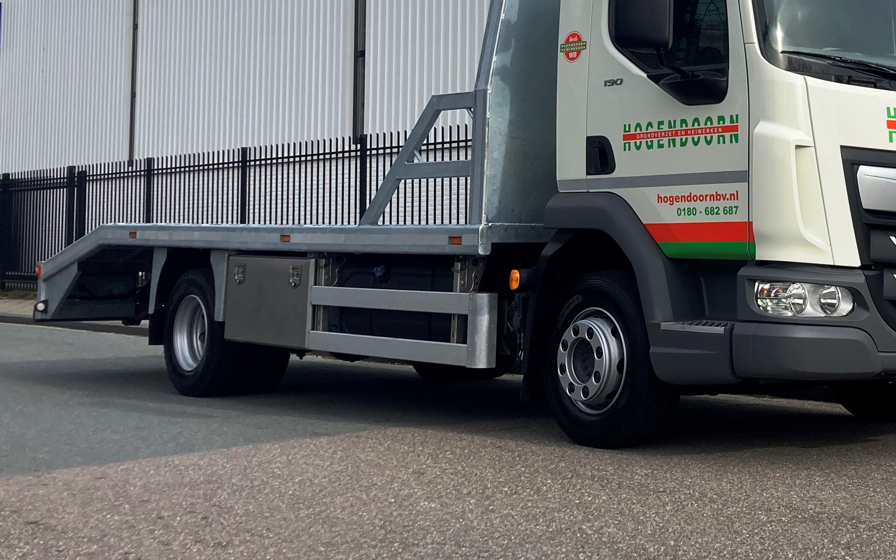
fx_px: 1563
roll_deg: +0.0
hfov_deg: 31.0
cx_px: 745
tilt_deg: +5.9
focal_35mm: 64
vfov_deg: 20.0
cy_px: 73
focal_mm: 3.99
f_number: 1.8
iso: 20
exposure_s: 1/1453
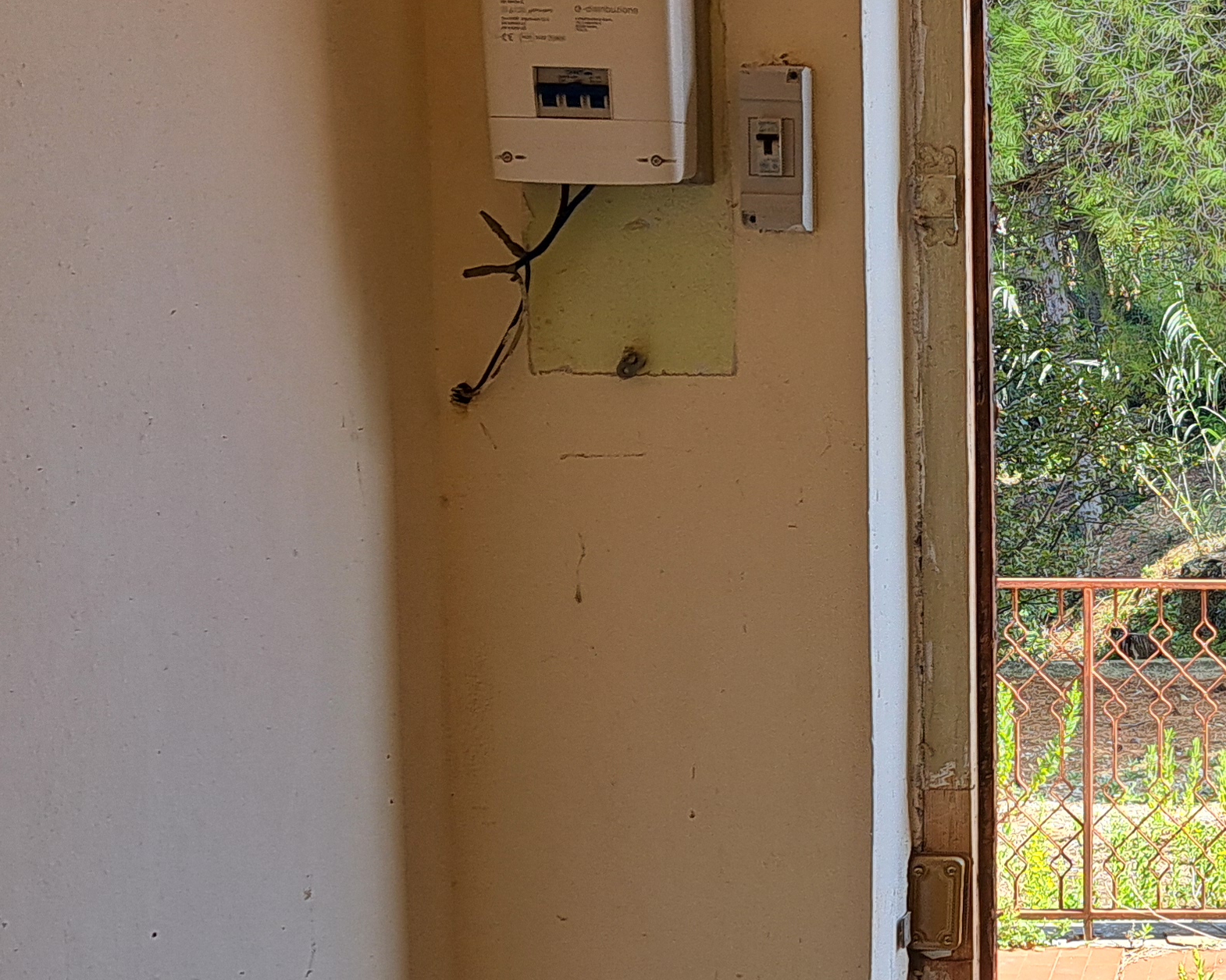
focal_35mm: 69
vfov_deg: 22.1
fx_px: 2504
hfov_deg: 25.1
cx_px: 1429
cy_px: 575
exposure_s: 1/211
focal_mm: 5.23
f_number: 1.8
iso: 50
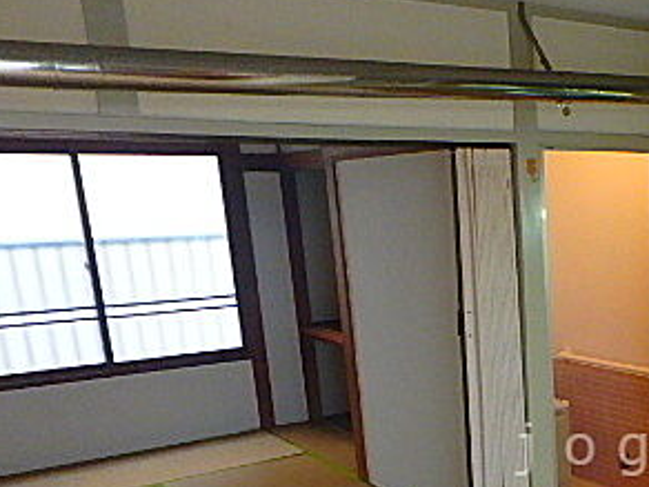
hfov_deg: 36.5
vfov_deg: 30.0
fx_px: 862
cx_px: 667
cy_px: 449
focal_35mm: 46
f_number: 3.5
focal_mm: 3.7
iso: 500
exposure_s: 1/30
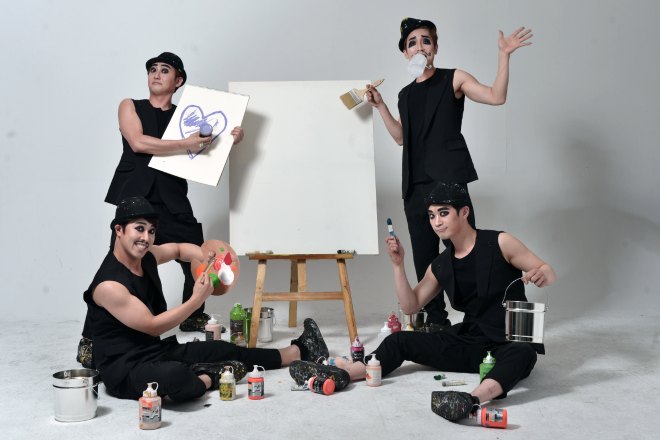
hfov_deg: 42.7
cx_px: 330
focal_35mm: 46
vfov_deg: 29.2
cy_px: 220
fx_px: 843
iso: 400
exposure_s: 1/200
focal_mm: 46
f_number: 8
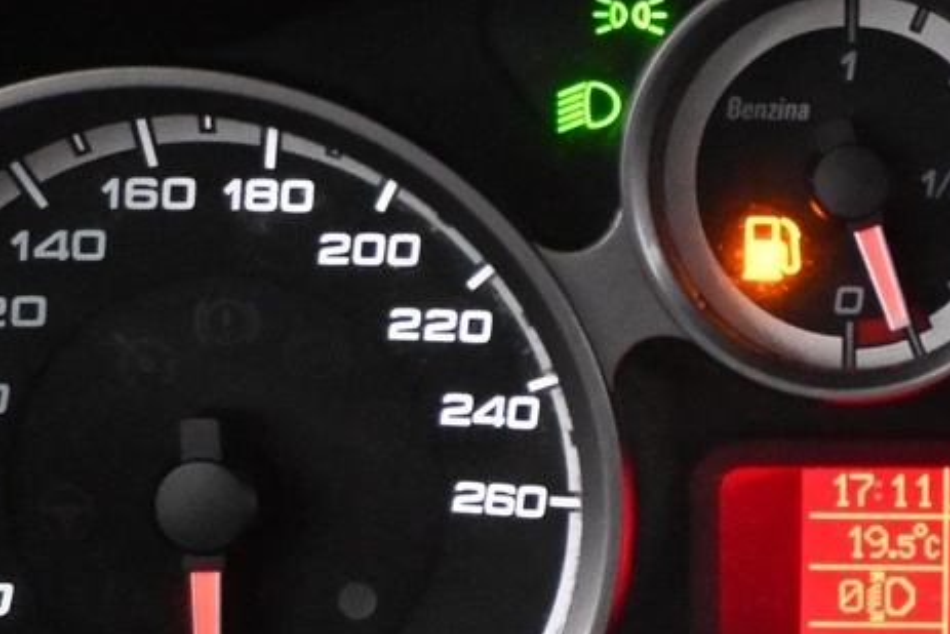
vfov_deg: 12.1
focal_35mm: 113
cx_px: 989
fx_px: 2979
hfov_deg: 17.6
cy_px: 433
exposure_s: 1/60
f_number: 4
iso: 6400
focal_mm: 21.5
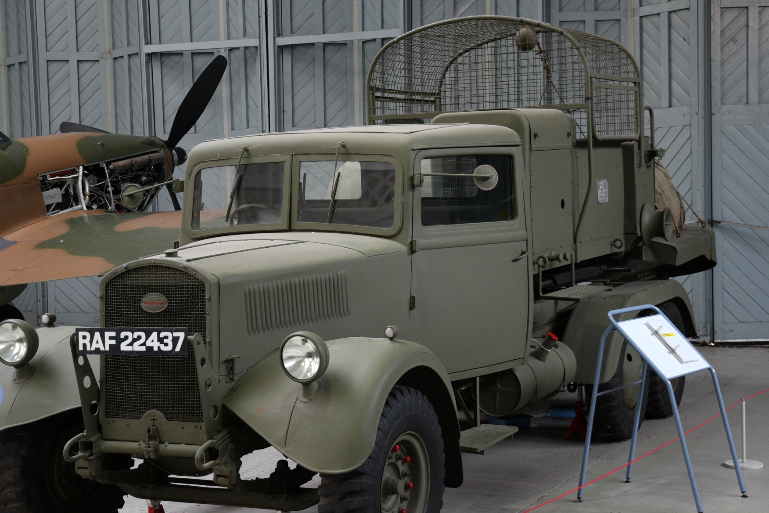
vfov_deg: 21.6
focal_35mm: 63
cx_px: 417
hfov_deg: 31.9
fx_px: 1346
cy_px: 276
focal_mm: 31
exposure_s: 1/25
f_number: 3.2
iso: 500
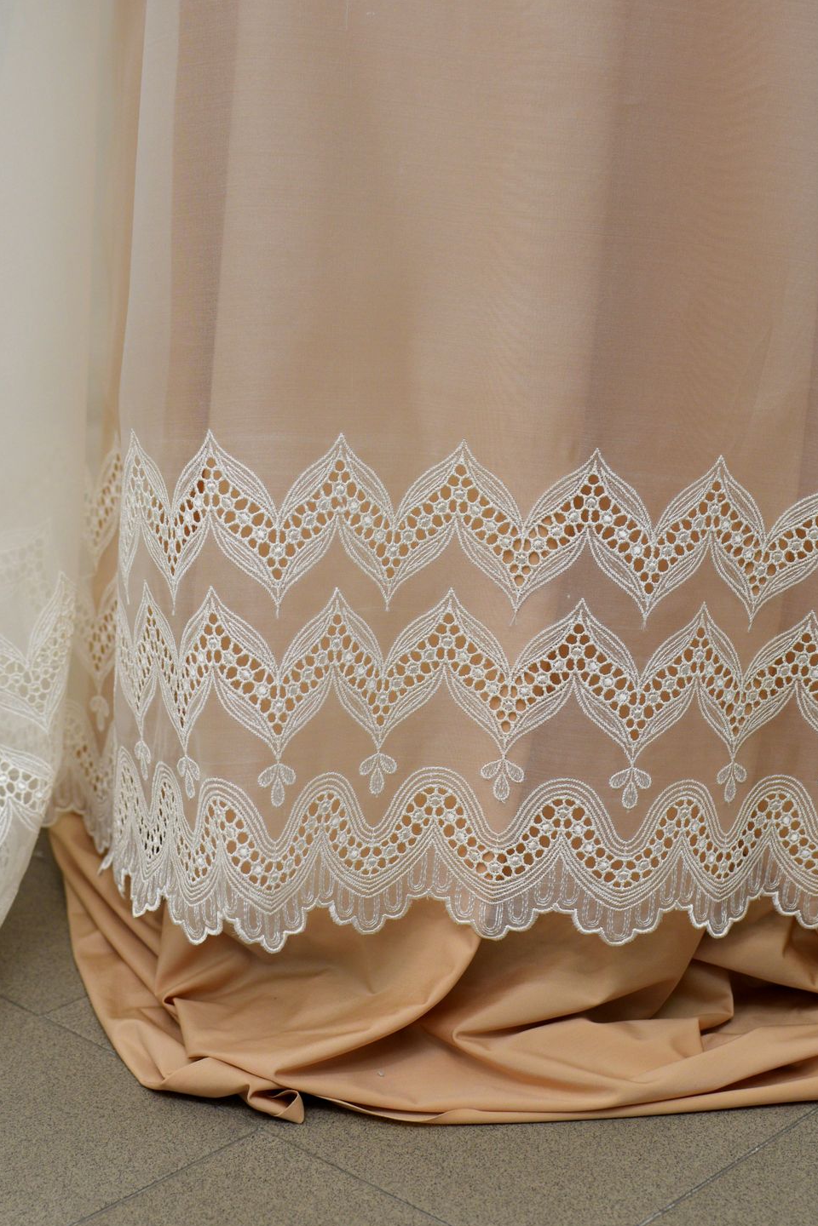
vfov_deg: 30.6
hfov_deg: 20.7
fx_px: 2237
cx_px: 496
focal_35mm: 66
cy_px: 765
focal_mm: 35
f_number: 4
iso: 500
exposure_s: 1/60
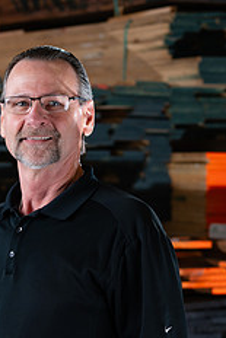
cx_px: 50
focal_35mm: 165
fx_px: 1551
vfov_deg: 12.3
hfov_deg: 8.3
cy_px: 316
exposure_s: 1/60
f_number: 5.6
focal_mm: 85
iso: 400
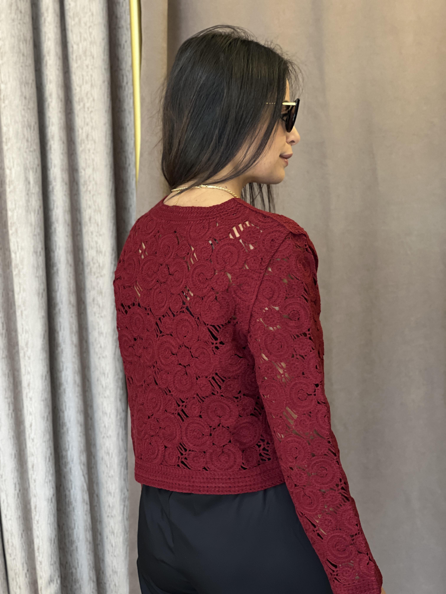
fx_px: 1323
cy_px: 297
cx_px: 223
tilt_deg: -6.8
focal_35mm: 77
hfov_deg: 19.1
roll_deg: +0.3
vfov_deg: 25.3
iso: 400
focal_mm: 9
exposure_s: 1/33
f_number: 2.8
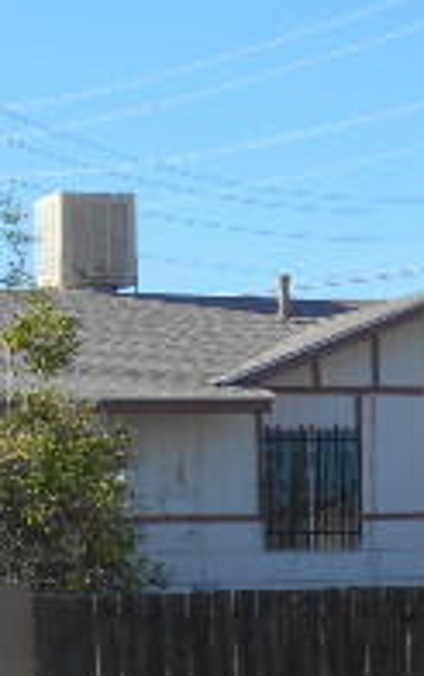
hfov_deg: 10.2
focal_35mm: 128
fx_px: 2360
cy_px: 507
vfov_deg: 16.2
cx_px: 83
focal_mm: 6.7
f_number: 3.9
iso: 80
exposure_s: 1/640
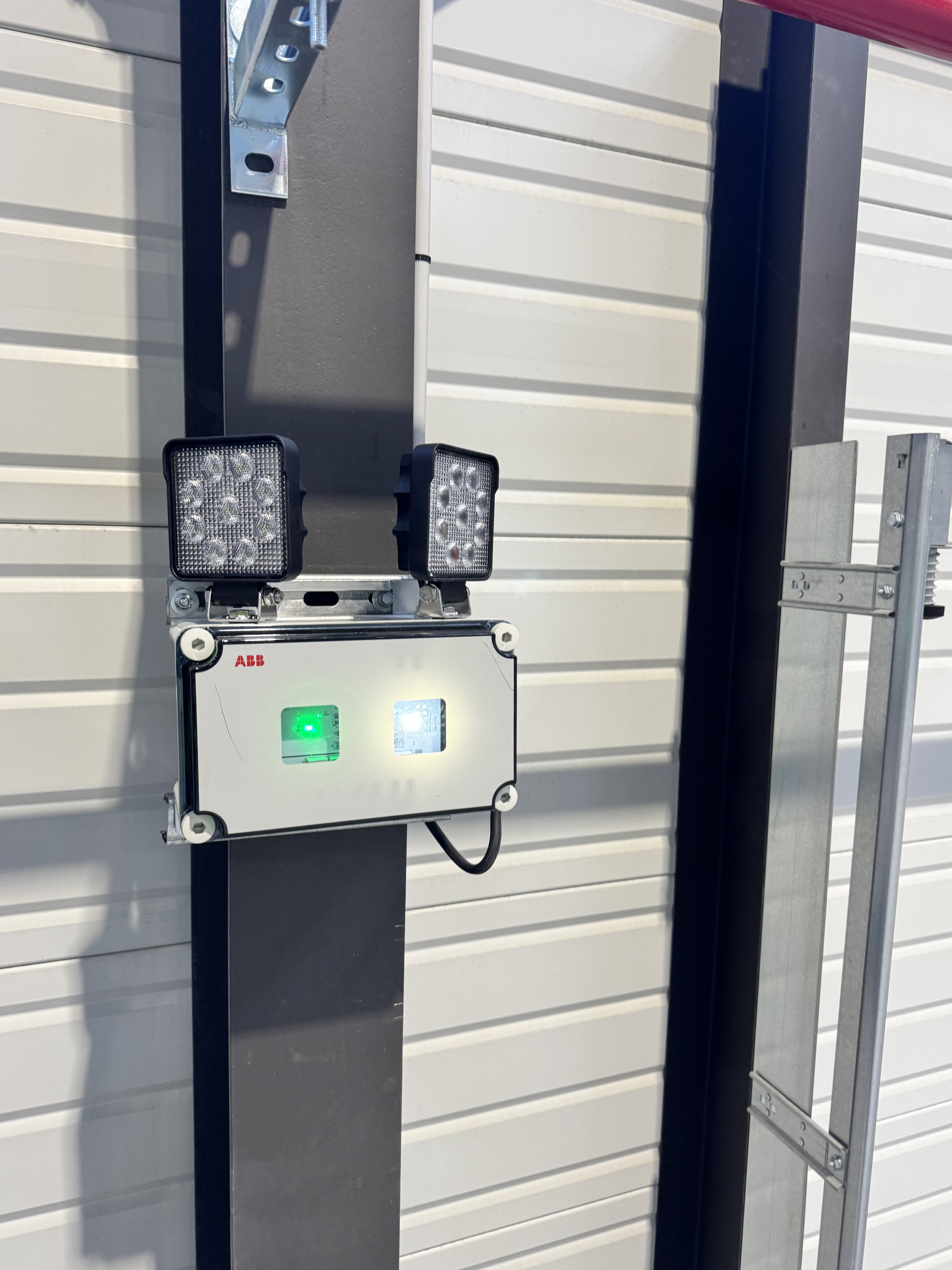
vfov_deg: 69.4
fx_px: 917
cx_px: 470
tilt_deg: -6.9
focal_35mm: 25
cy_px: 650
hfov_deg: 54.9
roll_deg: -0.1
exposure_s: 1/65
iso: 200
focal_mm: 6.76
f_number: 1.78
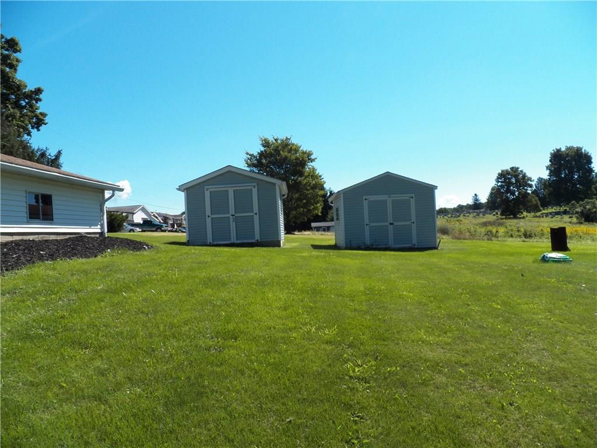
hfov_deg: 63.4
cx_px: 298
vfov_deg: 49.7
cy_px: 224
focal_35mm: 28
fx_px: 483
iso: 125
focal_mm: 4.9
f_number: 4
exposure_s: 1/1000
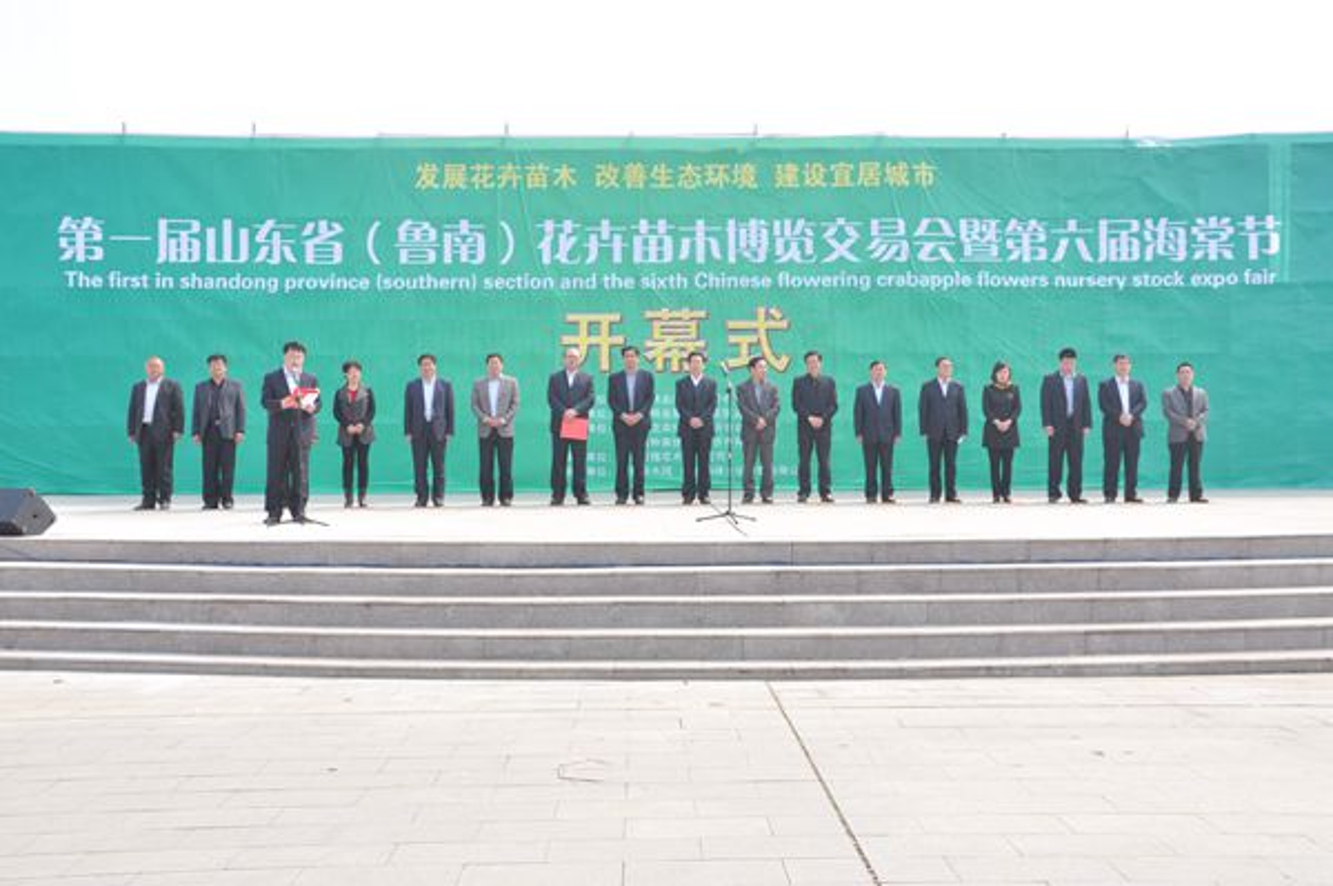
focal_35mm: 38
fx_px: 1387
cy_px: 443
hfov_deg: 51.3
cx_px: 666
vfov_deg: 35.4
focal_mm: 25
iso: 400
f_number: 10
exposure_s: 1/400
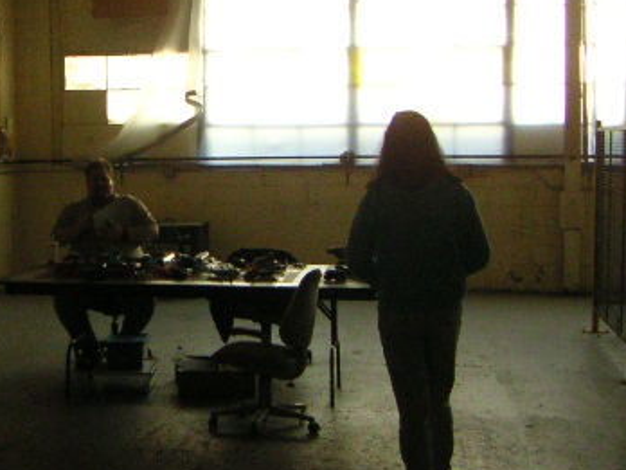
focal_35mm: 68
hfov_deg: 27.9
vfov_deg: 21.6
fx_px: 1230
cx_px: 108
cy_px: 249
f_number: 2.8
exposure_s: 1/350
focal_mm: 4.8
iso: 400
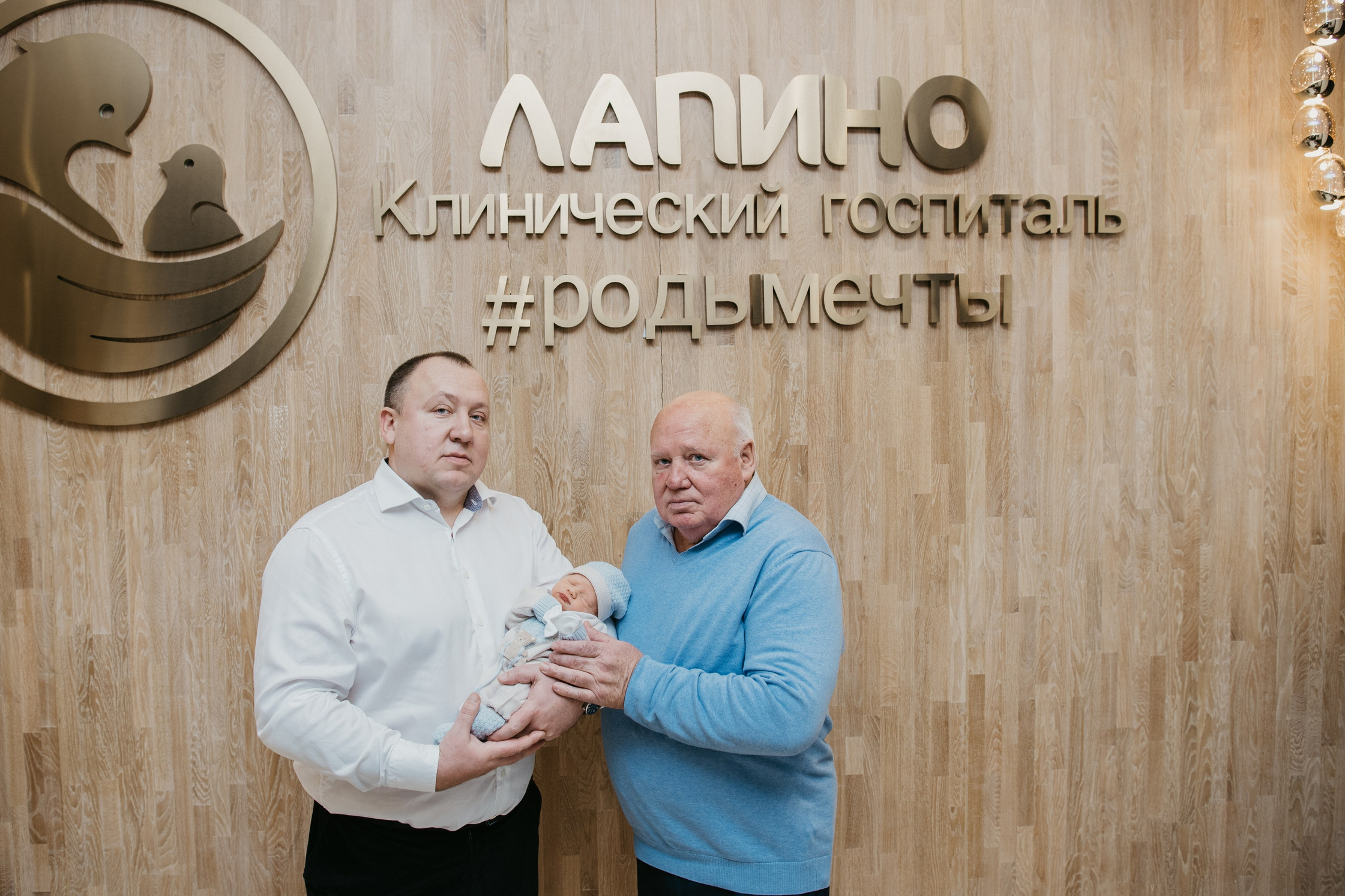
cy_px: 442
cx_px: 626
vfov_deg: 46.4
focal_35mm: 28
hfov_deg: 65.4
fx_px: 1046
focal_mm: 24
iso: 160
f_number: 4
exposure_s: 1/160
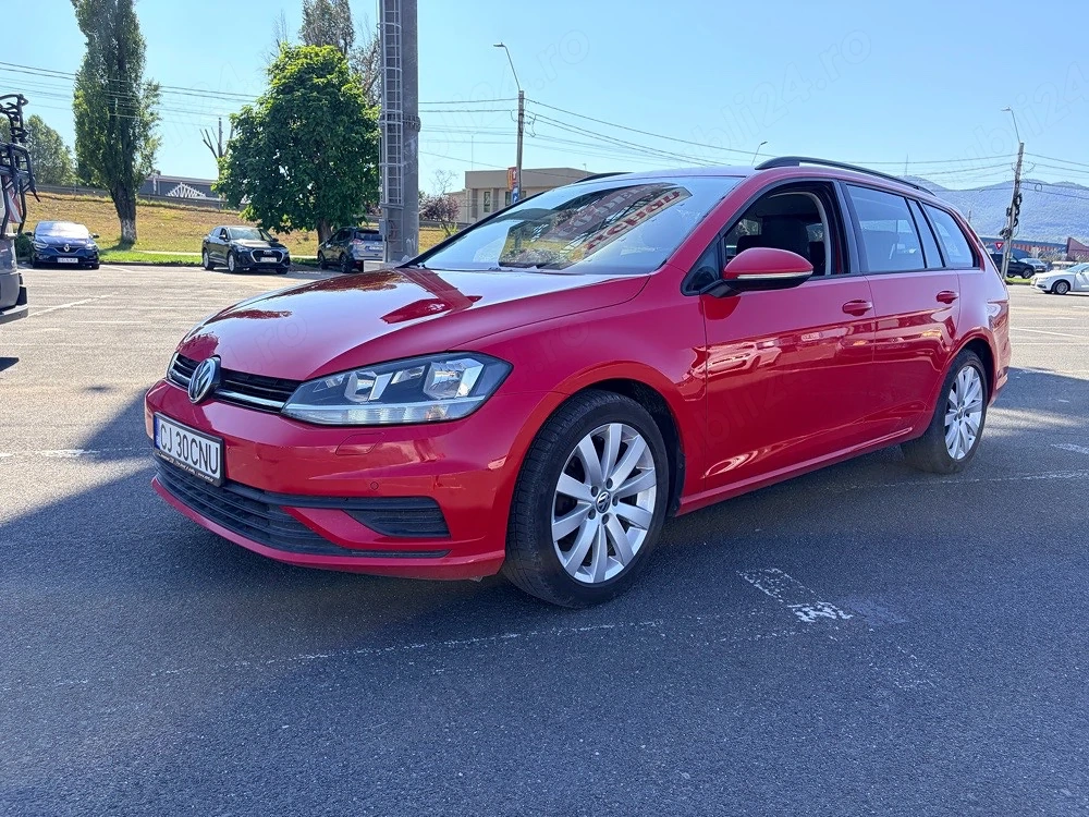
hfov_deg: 67.3
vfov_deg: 53.1
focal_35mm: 26
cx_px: 544
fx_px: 818
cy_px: 408
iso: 64
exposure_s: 1/1799
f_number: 1.6
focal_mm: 5.96
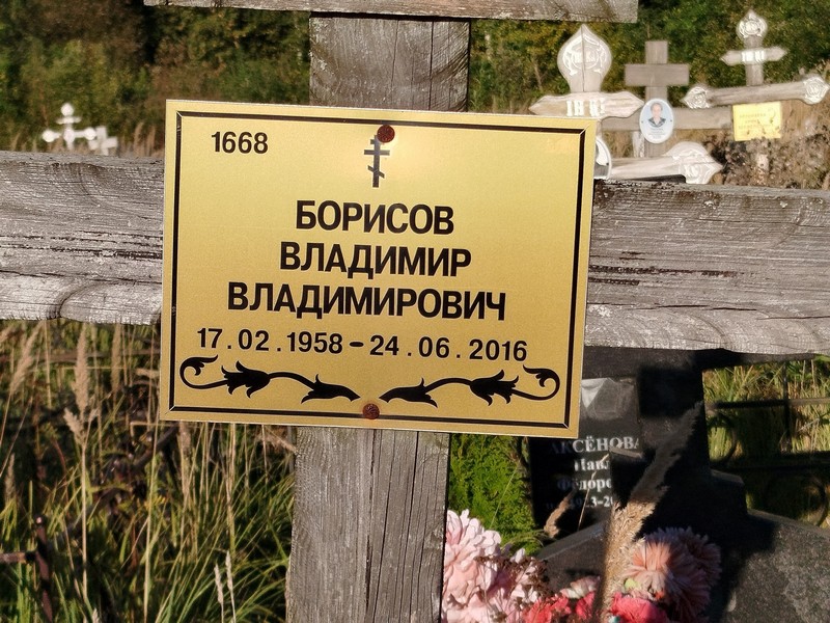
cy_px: 312
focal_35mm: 29
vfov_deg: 48.2
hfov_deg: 61.7
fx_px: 695
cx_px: 415
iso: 50
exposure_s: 1/949
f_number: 1.7
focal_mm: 5.31
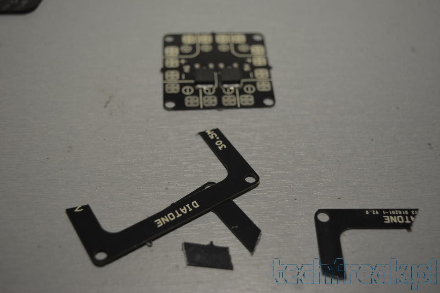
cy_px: 146
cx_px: 220
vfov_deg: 28.1
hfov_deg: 41.1
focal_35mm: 48
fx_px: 587
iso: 400
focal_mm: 32
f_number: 4.5
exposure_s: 1/80
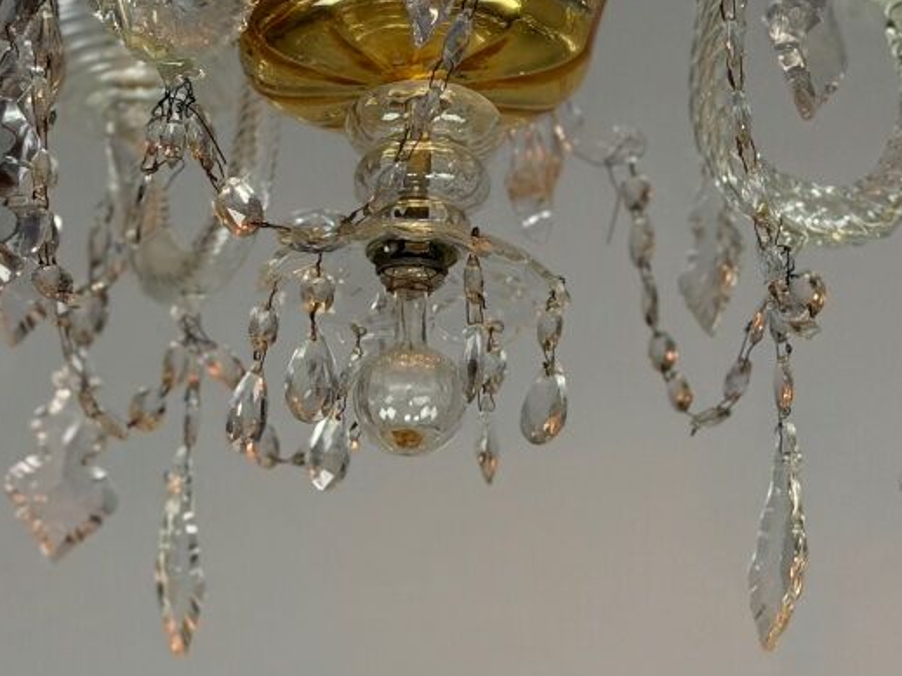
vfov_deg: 13.2
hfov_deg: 17.7
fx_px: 2892
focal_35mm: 111
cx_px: 476
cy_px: -3
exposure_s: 1/100
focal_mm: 6.76
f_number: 1.78
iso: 250
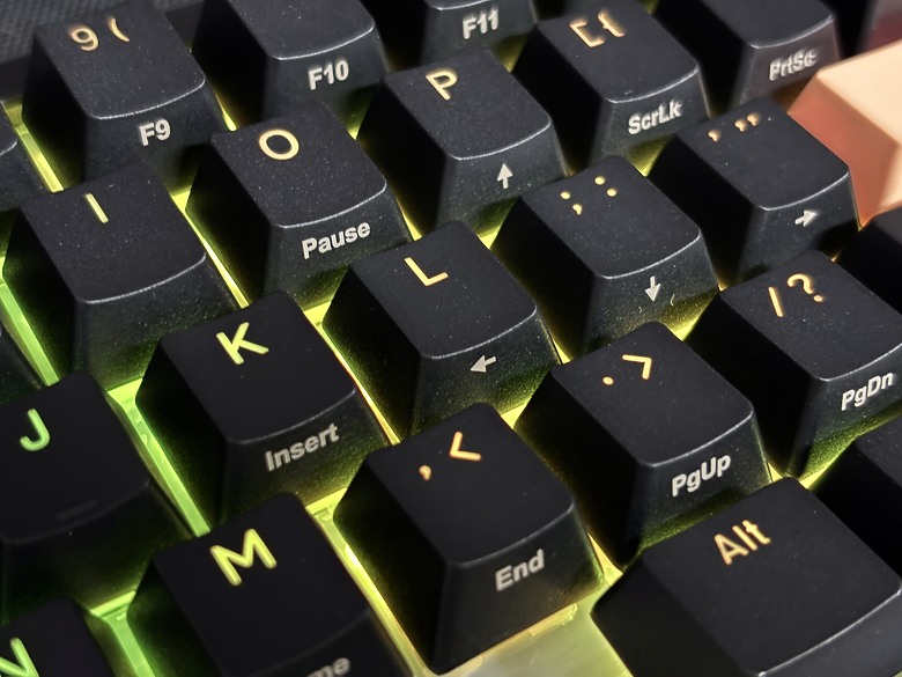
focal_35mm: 52
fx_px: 1355
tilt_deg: -48.8
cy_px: 338
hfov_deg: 36.8
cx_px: 451
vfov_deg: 28.0
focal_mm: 5.96
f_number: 1.6
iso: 250
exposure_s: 1/9
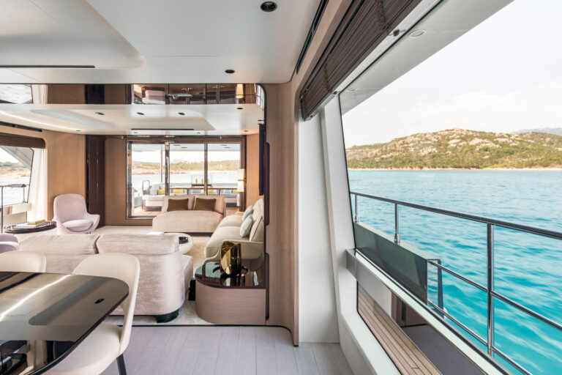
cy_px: 188
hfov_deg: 100.4
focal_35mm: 15
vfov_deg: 77.3
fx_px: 234
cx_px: 281
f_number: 14
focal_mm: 15
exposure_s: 1/10
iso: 100
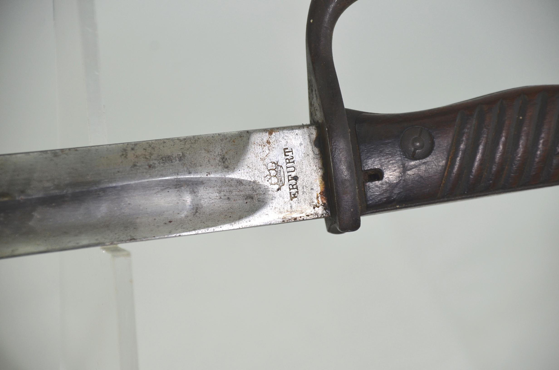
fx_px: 3138
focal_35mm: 202
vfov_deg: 6.8
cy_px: 185
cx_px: 280
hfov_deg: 10.2
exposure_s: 1/400
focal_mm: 135
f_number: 5.6
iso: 400
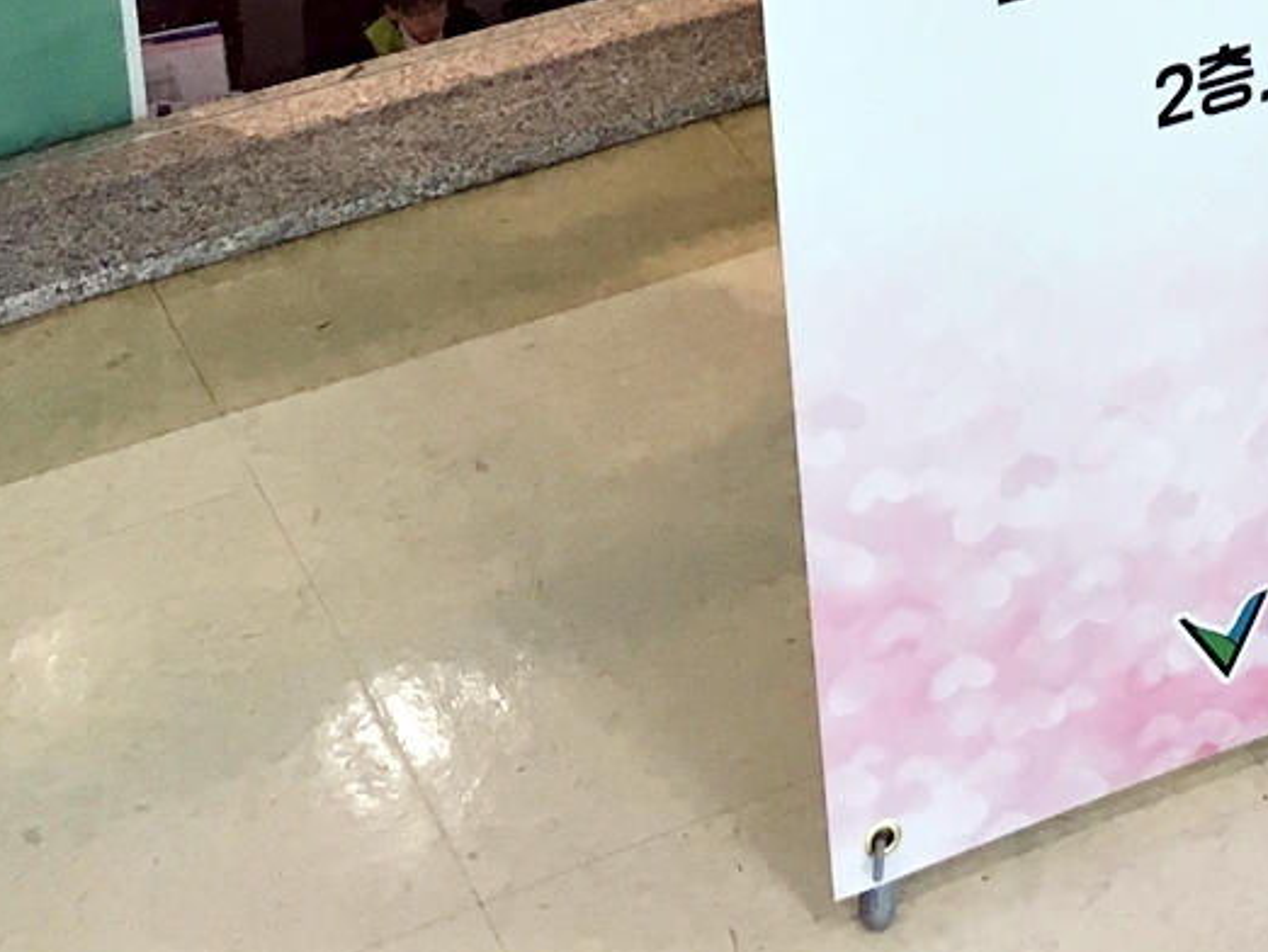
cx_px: 1127
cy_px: -675
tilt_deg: -17.3
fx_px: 3665
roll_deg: +1.7
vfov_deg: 13.5
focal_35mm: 100
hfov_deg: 19.3
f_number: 2.2
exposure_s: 1/30
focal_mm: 4.15
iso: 25
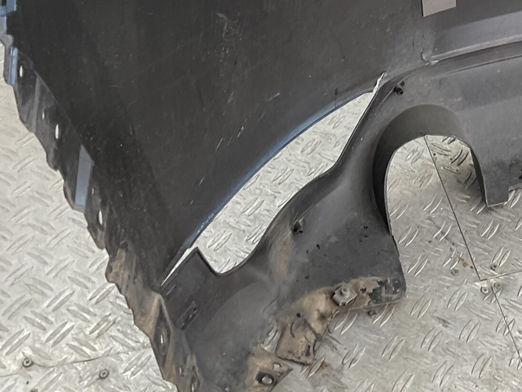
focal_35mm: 68
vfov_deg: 20.7
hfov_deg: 27.3
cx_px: 492
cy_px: -26
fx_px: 1025
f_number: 1.8
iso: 25
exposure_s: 1/100
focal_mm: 3
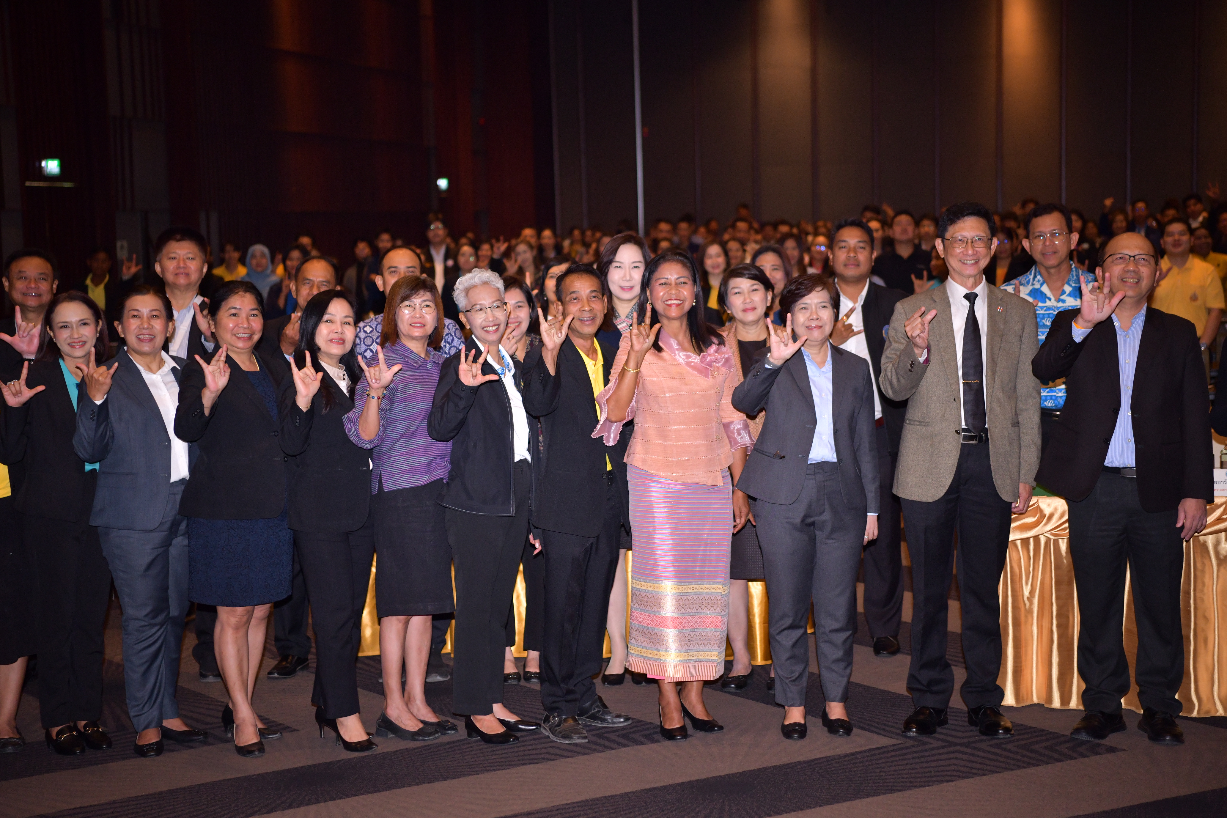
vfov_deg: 19.5
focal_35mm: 70
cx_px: 614
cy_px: 409
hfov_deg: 28.8
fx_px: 2386
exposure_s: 1/200
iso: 1000
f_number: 2.8
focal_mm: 70
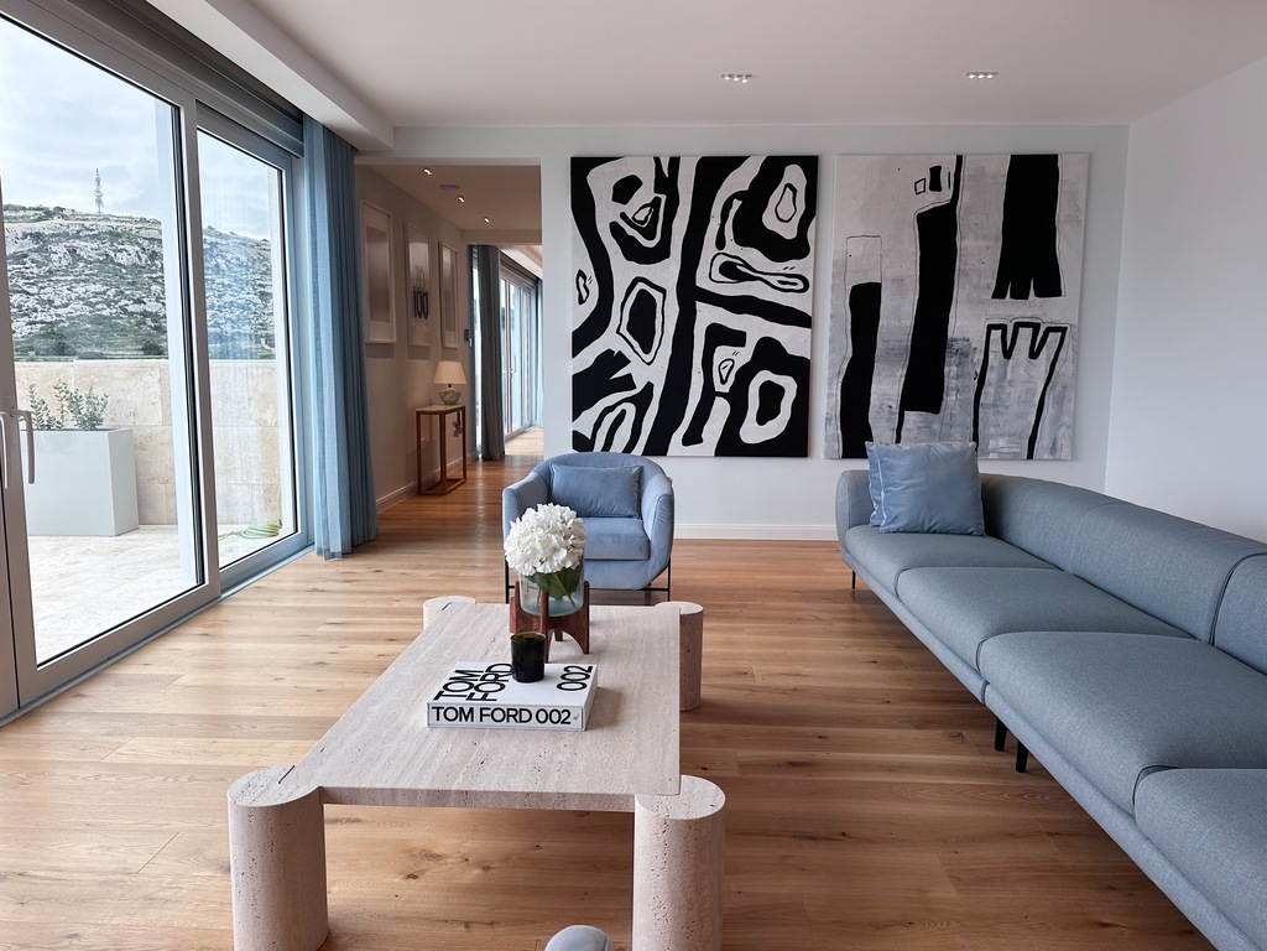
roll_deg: -0.2
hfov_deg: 71.6
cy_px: 476
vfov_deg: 56.8
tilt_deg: -7.3
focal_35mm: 24
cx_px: 634
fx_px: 878
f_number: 1.78
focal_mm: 6.86
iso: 80
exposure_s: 1/370
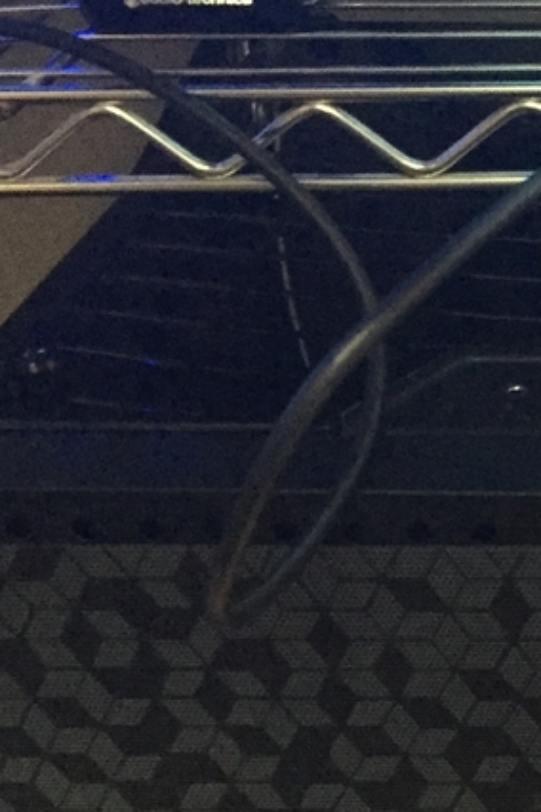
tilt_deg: -27.2
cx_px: 775
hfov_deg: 15.1
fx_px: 1916
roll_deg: +0.4
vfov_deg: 23.9
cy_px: 410
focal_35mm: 85
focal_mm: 4.15
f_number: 2.2
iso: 400
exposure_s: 1/15
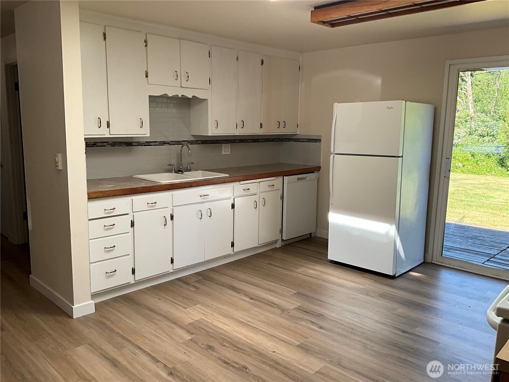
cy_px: 191
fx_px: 426
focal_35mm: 29
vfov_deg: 48.2
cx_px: 254
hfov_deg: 61.7
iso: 32
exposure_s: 1/122
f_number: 1.8
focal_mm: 3
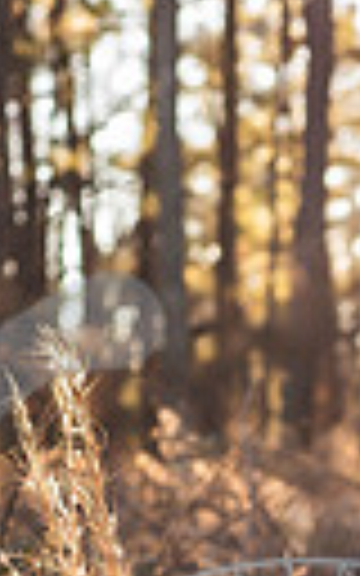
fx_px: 2810
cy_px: 634
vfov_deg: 11.5
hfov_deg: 7.2
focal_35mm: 179
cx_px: 513
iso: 320
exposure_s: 1/400
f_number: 2.8
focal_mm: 50
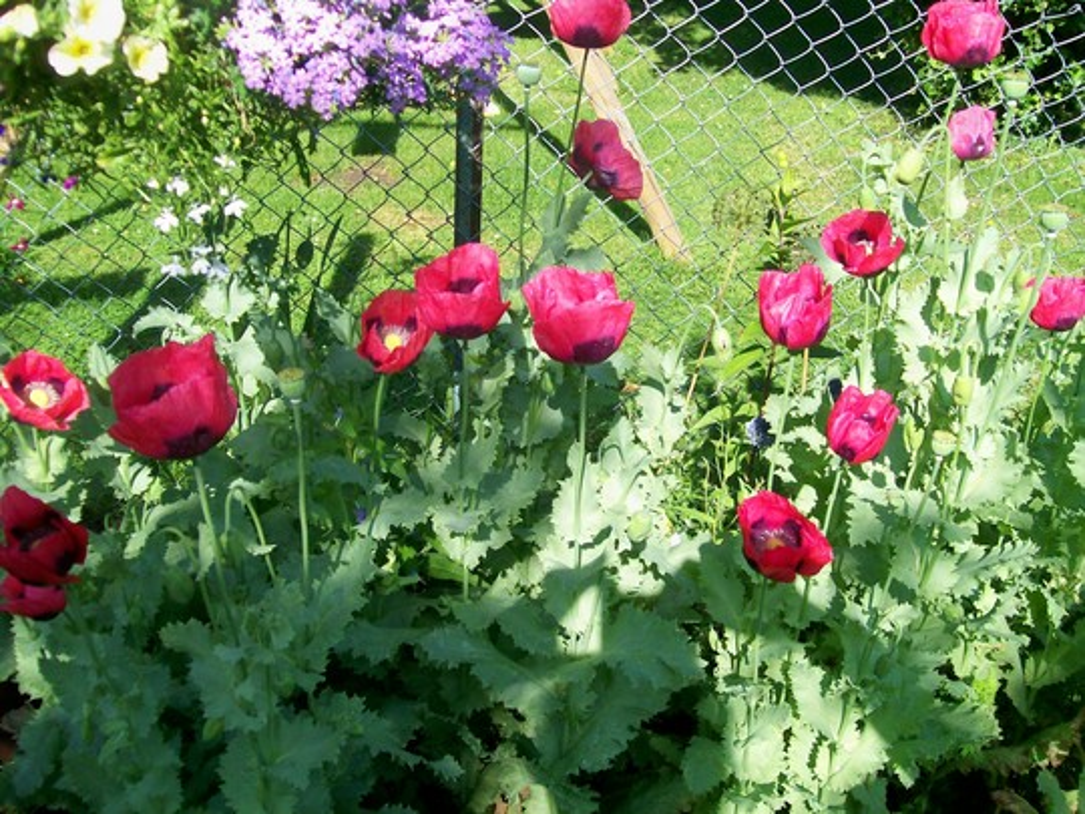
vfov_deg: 39.7
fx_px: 1128
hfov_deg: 51.4
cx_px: 542
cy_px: 407
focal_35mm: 36
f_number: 2.7
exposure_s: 1/757
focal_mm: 6
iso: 80
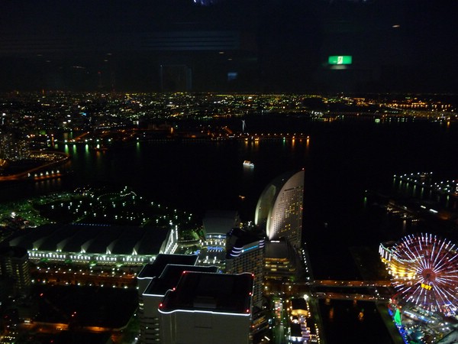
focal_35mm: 28
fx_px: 370
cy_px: 172
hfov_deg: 63.4
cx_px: 229
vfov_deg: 49.7
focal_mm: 4.7
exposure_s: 1/4
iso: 400
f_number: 3.3
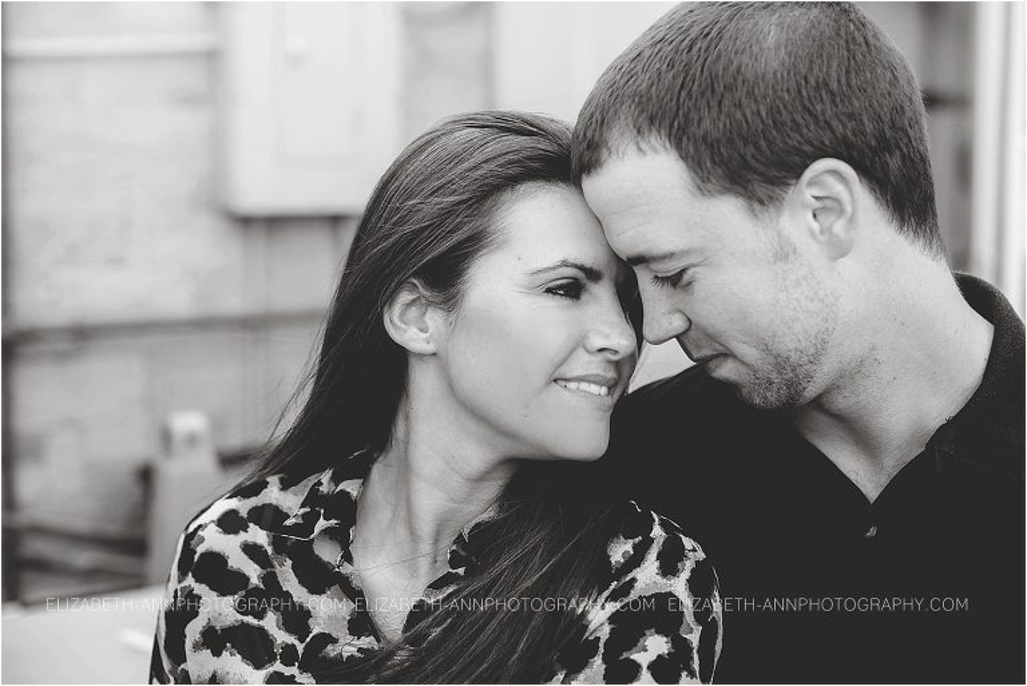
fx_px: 1427
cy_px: 343
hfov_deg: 39.6
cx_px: 514
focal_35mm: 50
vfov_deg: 27.0
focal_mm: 50
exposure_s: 1/250
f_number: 3.5
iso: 200
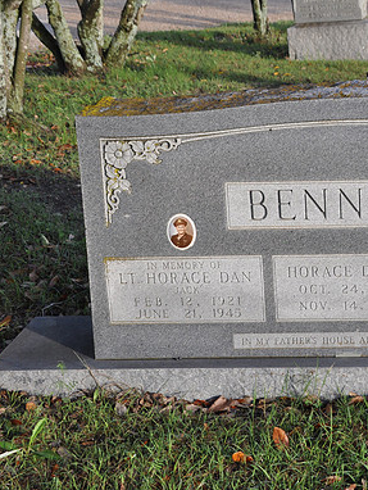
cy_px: 244
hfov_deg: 17.4
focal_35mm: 83
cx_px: 365
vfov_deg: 23.5
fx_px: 1175
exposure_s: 1/80
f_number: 9
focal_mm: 38
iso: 200
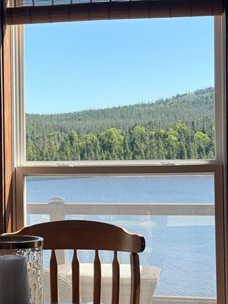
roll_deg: +0.6
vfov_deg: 23.6
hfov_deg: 17.7
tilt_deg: +0.5
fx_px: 729
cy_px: 144
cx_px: 57
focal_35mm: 83
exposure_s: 1/1377
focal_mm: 6.76
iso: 64
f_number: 1.78
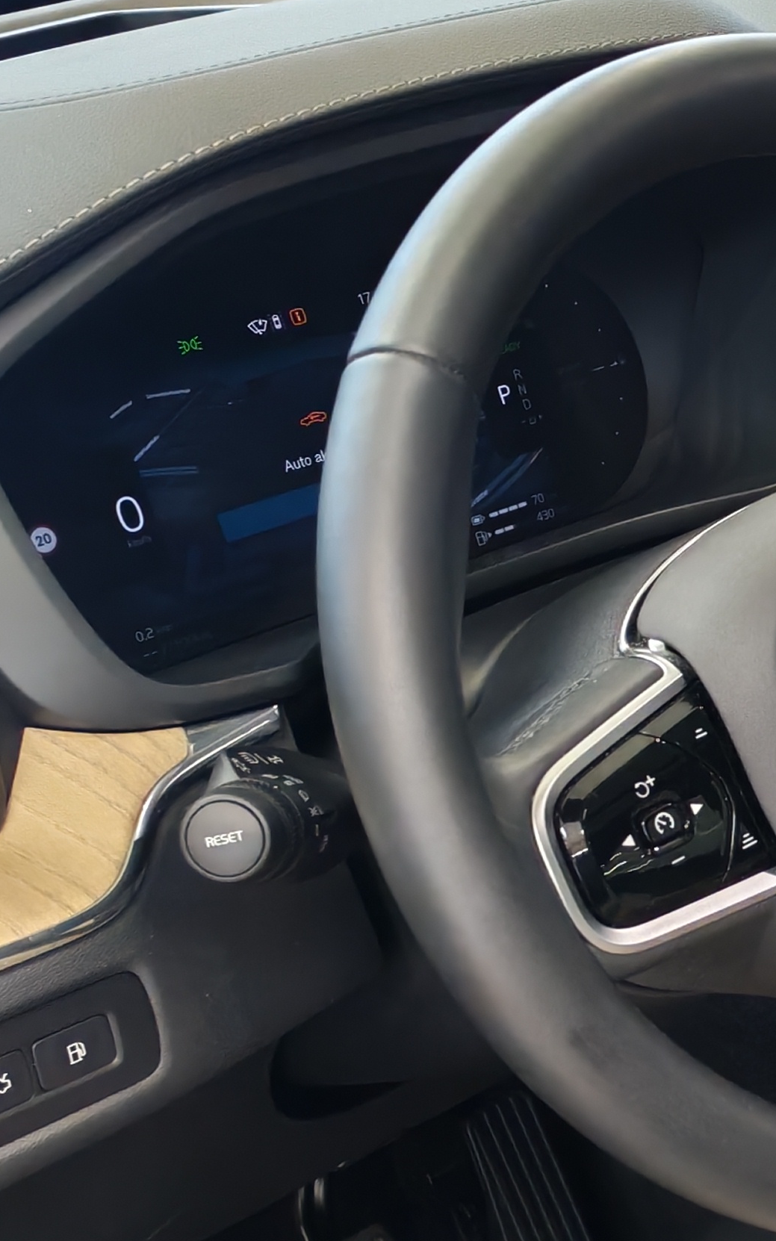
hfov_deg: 14.4
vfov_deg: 25.4
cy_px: 844
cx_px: 1358
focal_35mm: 81
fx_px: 2740
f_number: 1.9
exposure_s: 1/50
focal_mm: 6.12
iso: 1462
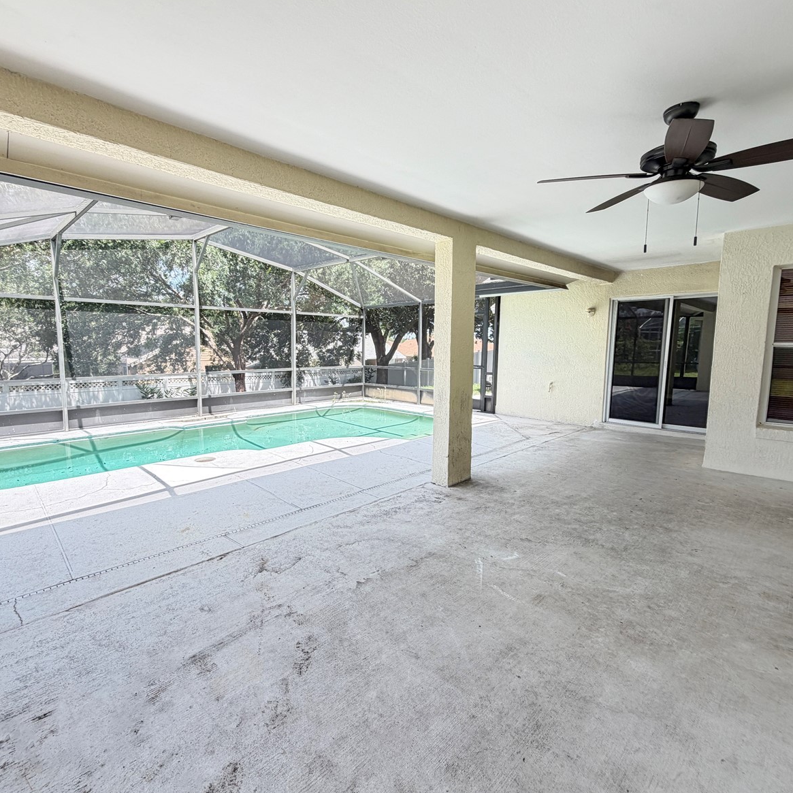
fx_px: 441
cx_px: 369
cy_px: 393
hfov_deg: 83.8
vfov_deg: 84.0
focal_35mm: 17
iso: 64
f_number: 2.2
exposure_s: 1/131
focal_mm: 2.22
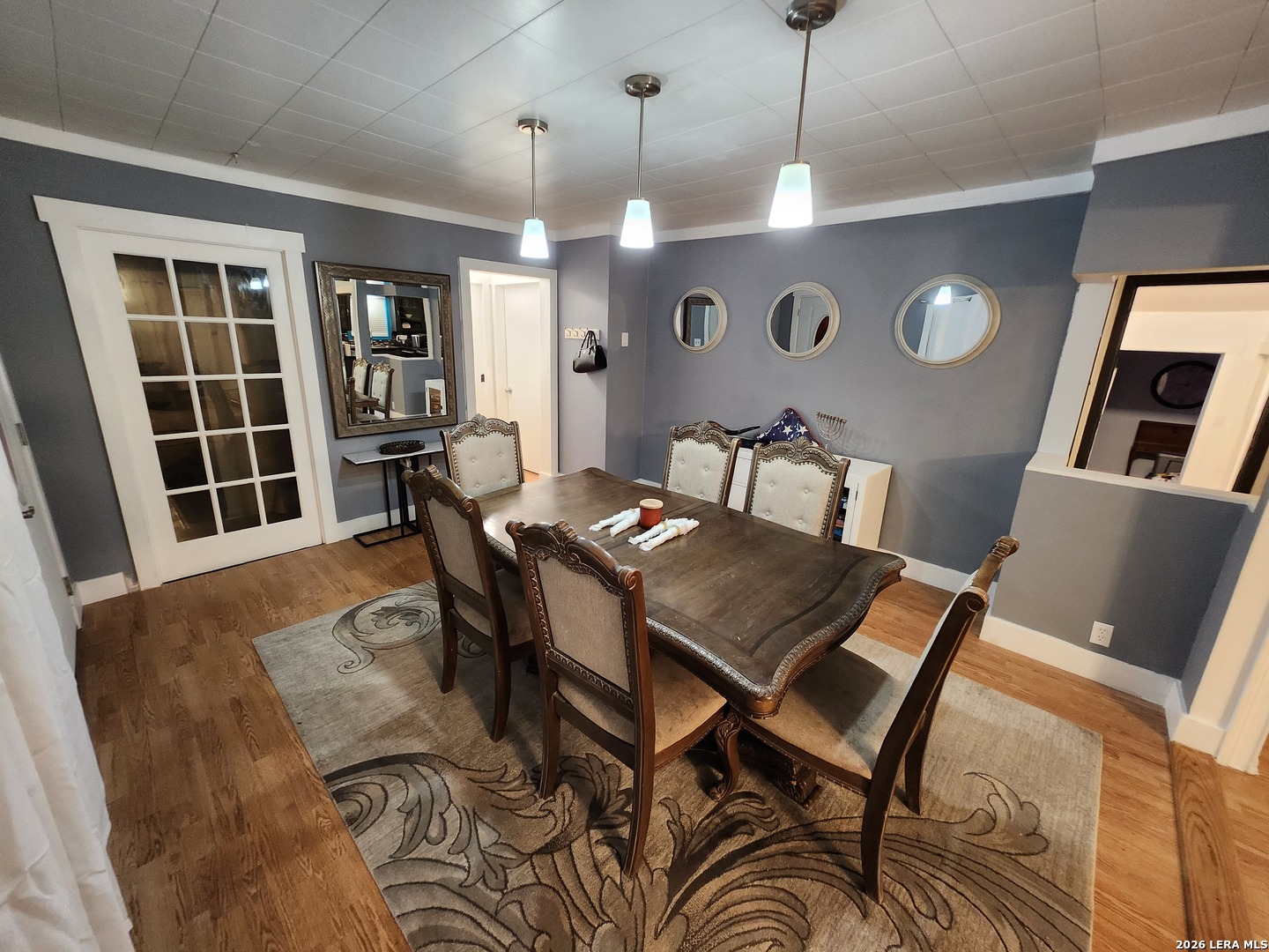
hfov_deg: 106.2
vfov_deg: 89.9
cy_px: 476
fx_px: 477
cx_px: 634
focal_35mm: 13
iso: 320
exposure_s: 1/30
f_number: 2.2
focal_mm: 1.74
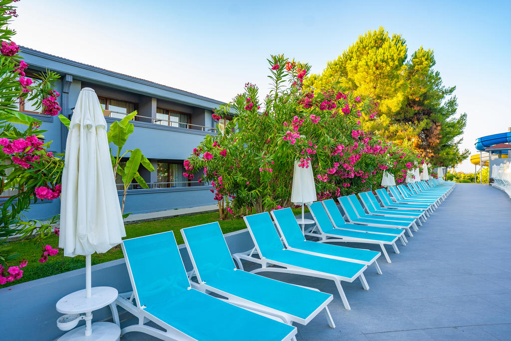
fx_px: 284
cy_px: 170
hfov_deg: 84.0
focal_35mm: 20
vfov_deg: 61.9
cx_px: 256
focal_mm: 20
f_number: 3.5
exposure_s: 1/250
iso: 200
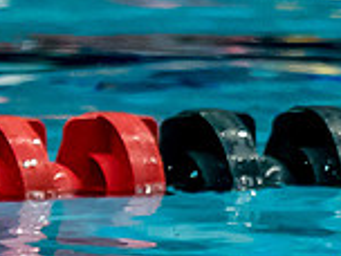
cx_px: 569
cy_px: 85
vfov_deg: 0.7
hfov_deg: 0.9
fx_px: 22283
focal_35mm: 2262
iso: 2500
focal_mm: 150
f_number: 2.8
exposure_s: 1/1000
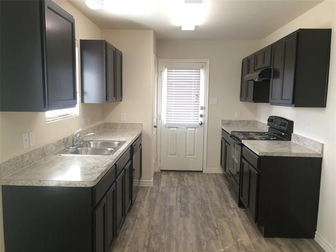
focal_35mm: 29
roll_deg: -0.4
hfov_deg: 61.7
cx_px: 168
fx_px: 281
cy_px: 126
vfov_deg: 48.2
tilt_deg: -7.5
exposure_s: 1/30
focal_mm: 4.15
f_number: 2.2
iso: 100
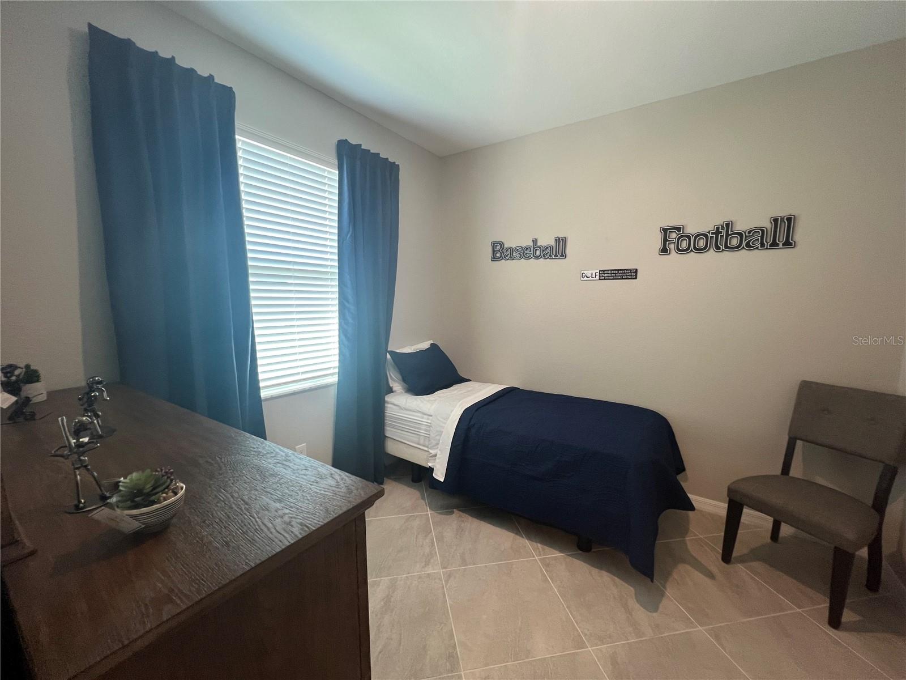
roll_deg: -0.4
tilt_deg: -5.9
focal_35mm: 13
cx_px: 453
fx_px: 340
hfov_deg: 106.2
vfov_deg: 89.9
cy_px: 340
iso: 160
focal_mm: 1.57
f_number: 1.8
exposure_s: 1/60
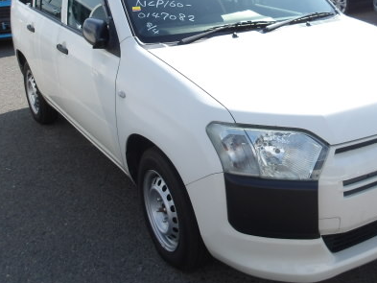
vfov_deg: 32.6
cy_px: 97
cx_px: 251
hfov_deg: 42.4
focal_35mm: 44
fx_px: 479
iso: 100
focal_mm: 4.9
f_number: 3
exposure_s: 1/897
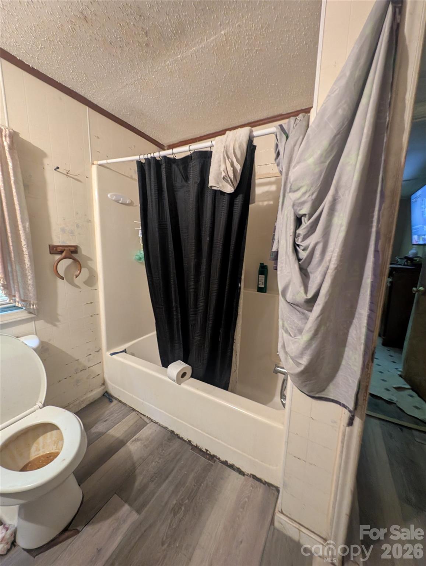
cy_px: 283
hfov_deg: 94.7
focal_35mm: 12
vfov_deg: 110.4
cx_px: 213
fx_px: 196
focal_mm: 2.23
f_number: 1.95
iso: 760
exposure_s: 1/24
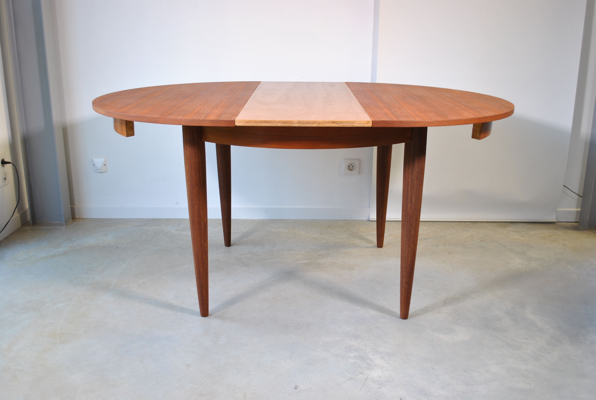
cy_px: 200
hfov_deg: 53.0
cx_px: 298
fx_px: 597
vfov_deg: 37.0
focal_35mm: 36
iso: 200
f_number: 4.5
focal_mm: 24
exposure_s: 1/20
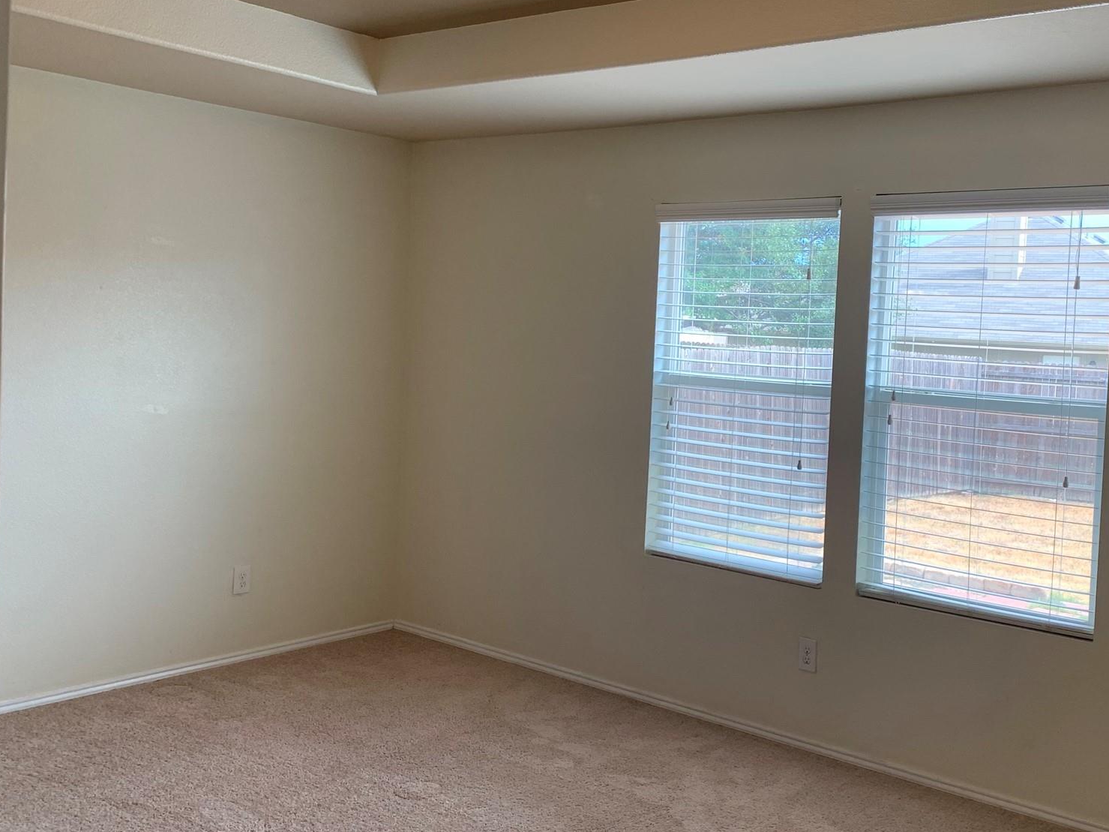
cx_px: 739
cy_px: 355
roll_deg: -3.1
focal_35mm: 36
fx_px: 1153
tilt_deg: +0.0
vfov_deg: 39.6
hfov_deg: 50.4
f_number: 1.8
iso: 40
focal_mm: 4.25
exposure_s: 1/121
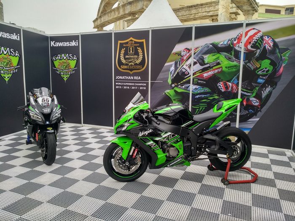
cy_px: 110
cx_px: 148
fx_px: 187
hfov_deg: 76.4
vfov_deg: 61.1
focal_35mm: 22
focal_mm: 3.81
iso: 125
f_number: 2.2
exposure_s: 1/136
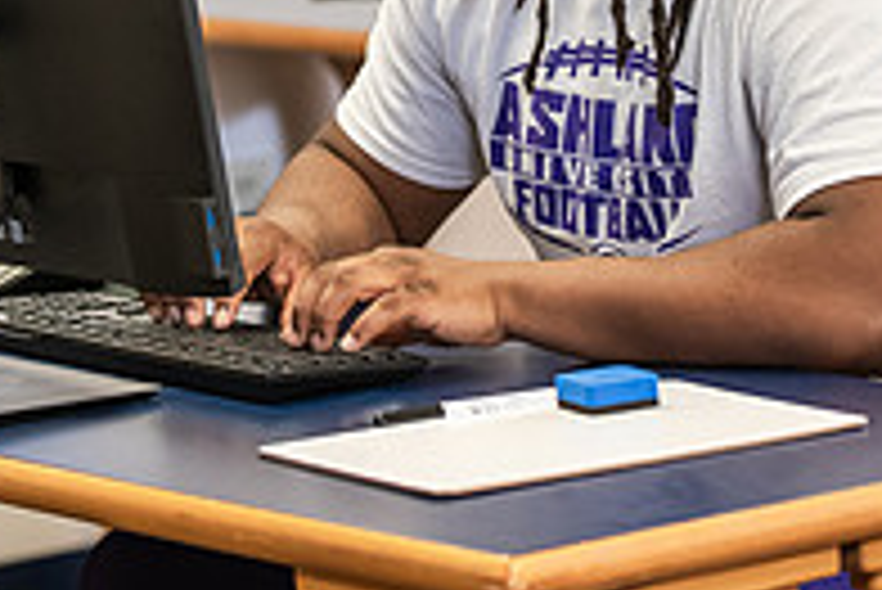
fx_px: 5958
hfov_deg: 8.5
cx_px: 446
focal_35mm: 243
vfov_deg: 5.6
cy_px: -146
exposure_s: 1/160
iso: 1000
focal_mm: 82
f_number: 3.2
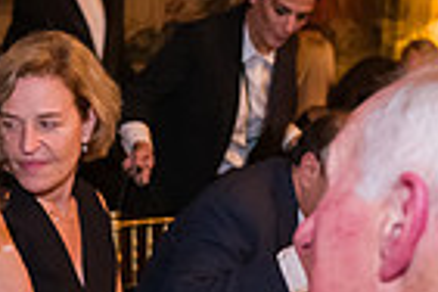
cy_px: 247
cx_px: -53
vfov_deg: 13.7
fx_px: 1204
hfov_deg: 19.7
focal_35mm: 99
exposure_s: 1/100
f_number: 3.2
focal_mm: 24
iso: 3200
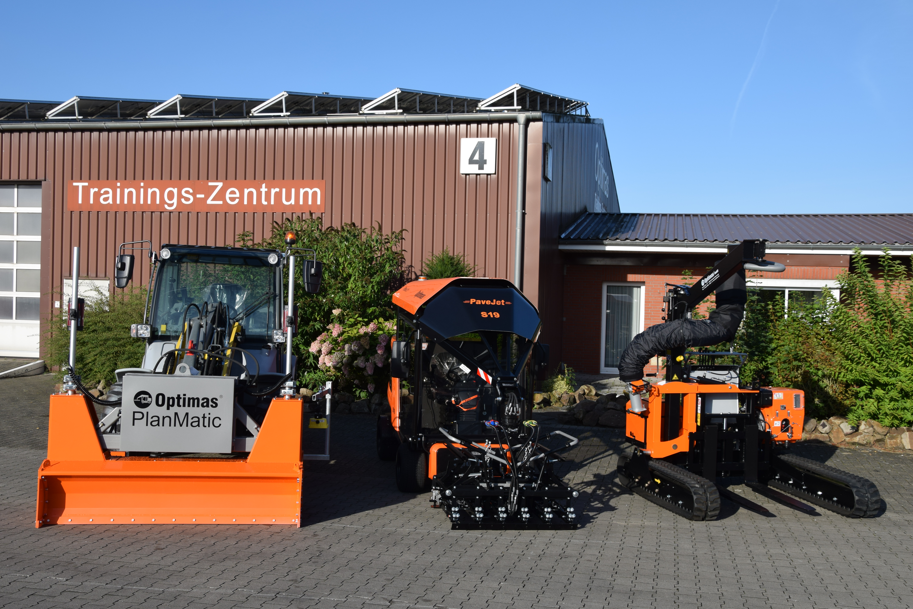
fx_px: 951
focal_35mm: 38
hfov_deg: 51.3
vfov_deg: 35.5
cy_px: 304
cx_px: 456
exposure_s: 1/320
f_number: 9
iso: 200
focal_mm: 25
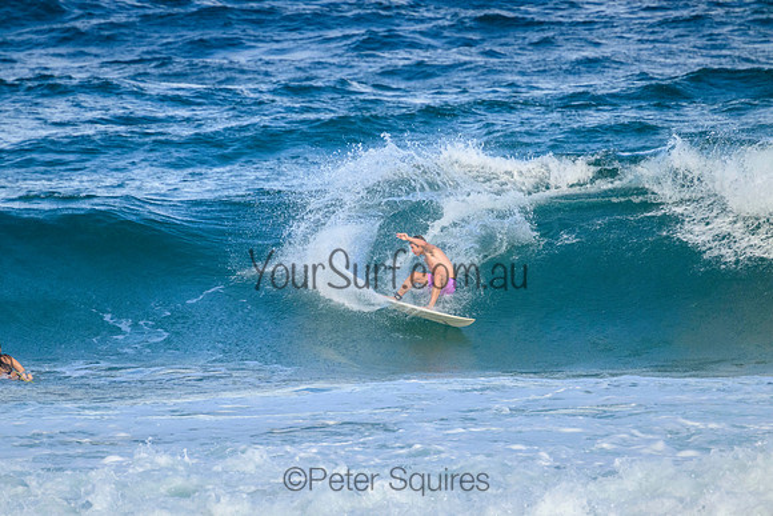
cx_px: 386
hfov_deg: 2.6
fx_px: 17181
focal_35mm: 800
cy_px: 258
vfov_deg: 1.7
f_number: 11
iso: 2500
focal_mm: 800
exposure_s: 1/1600
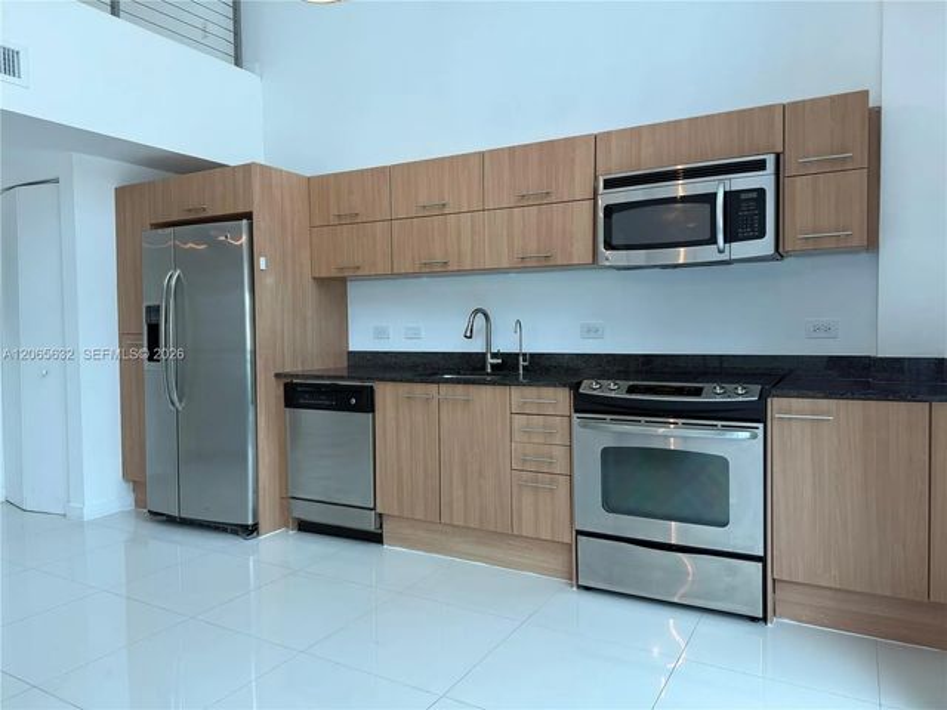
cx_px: 474
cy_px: 355
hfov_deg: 71.6
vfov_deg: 56.8
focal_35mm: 24
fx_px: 657
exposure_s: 1/319
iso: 80
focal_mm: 6.76
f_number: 1.78
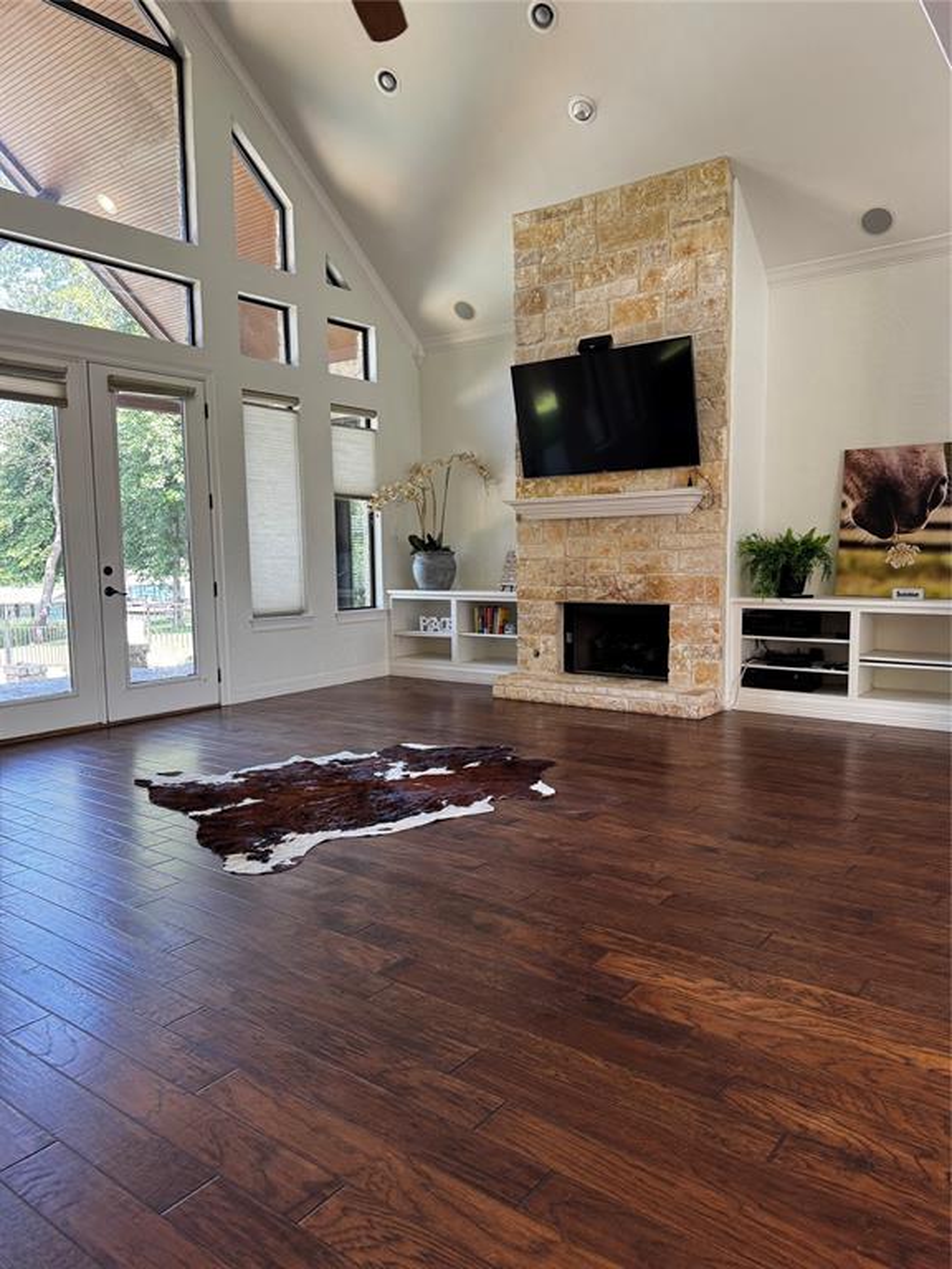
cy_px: 634
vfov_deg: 71.6
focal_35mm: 24
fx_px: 880
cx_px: 476
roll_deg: +0.7
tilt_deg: -5.8
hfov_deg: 56.8
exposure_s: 1/120
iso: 125
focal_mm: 6.76
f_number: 1.78
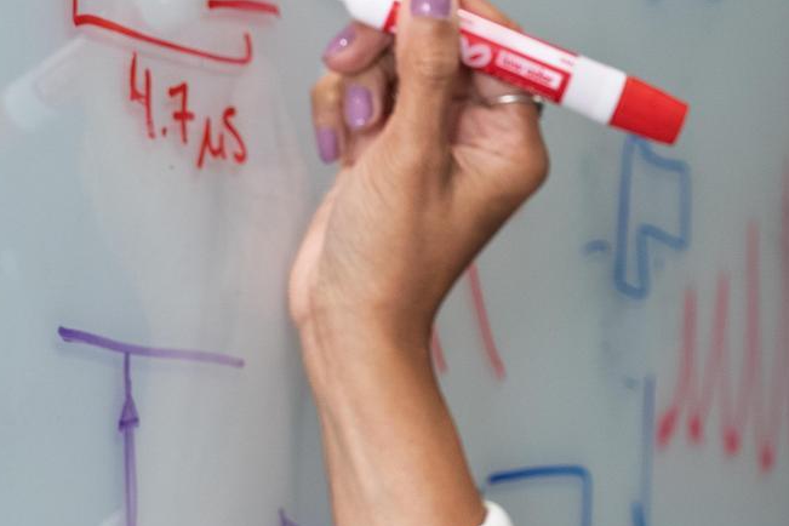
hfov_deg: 10.0
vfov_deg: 6.8
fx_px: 4427
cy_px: 607
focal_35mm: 202
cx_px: 947
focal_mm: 47
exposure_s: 1/125
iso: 800
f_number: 4
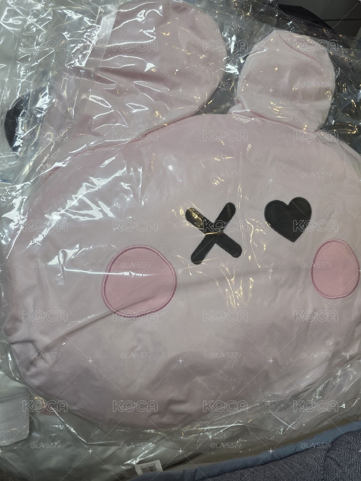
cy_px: 240
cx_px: 180
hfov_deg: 58.9
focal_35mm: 23
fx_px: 320
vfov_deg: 73.9
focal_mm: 6.3
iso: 80
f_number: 1.7
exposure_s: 1/120
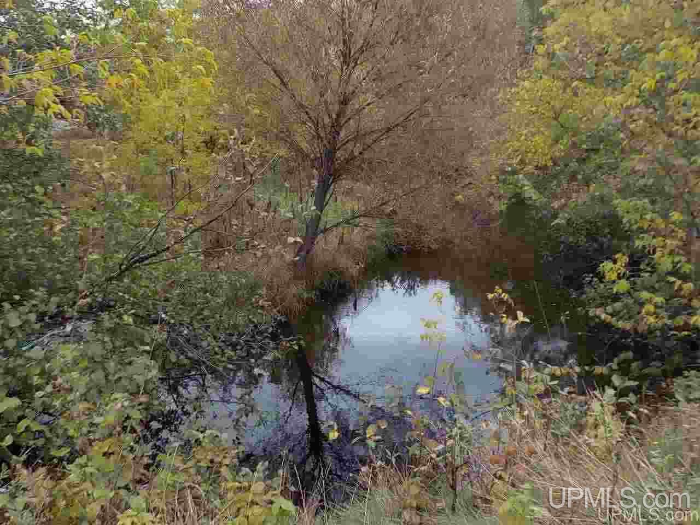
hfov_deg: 60.0
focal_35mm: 30
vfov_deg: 46.8
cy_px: 262
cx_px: 350
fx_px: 607
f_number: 3.3
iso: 125
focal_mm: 4.1
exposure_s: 1/100
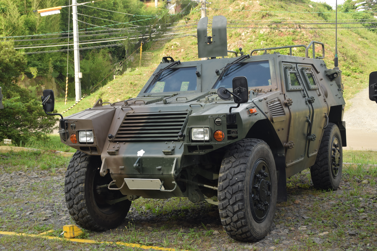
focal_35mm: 57
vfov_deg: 23.8
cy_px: 126
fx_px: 597
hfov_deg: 35.1
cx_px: 188
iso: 200
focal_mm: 38
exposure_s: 1/125
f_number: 9
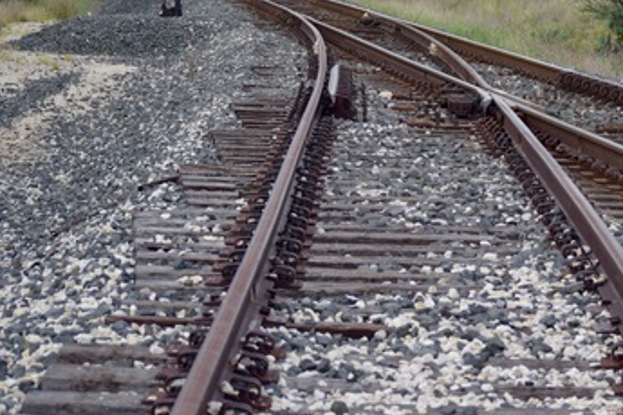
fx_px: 2646
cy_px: 116
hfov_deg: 13.3
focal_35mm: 153
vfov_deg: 9.0
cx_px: 547
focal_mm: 55
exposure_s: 1/800
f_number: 4
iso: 200
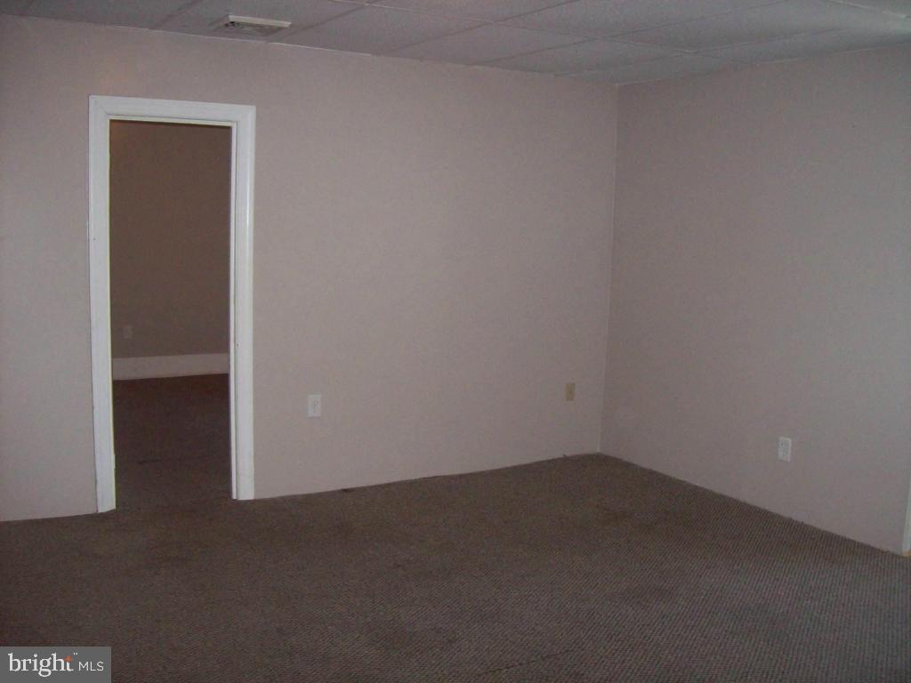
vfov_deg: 39.7
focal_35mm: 36
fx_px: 947
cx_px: 456
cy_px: 342
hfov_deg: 51.4
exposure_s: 1/64
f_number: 2.7
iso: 140
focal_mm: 6
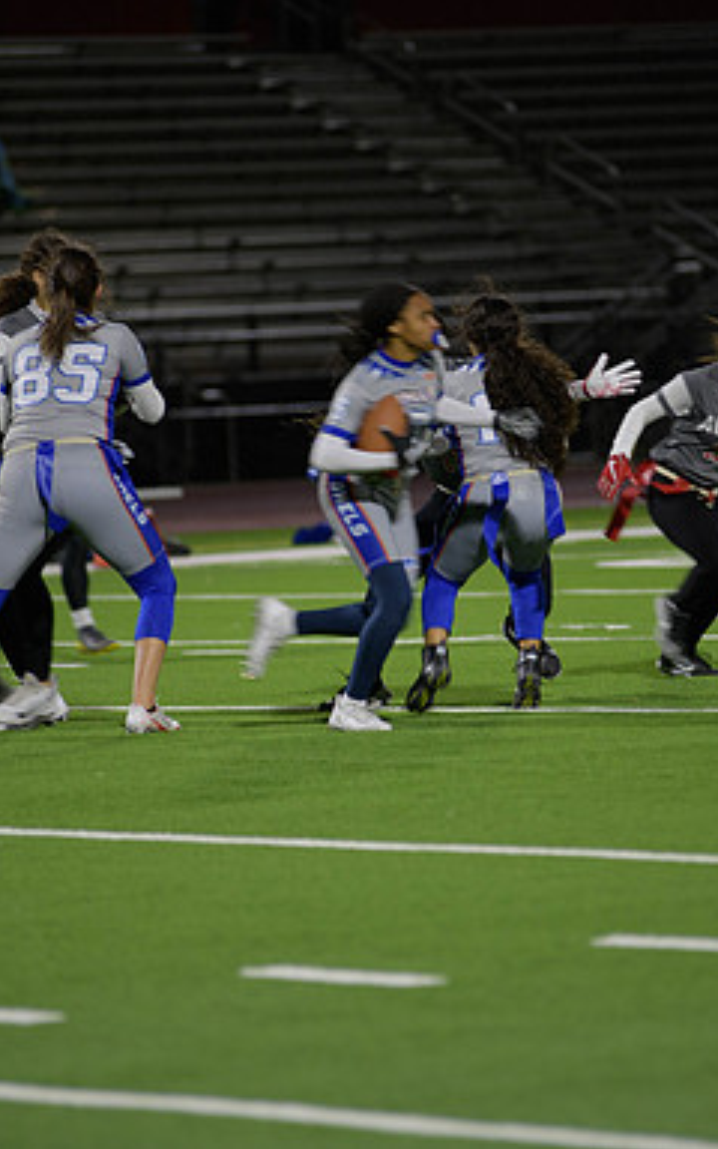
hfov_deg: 4.3
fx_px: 9643
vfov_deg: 6.8
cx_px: 380
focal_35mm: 308
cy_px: 573
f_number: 2.8
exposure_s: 1/200
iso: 640
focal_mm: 200
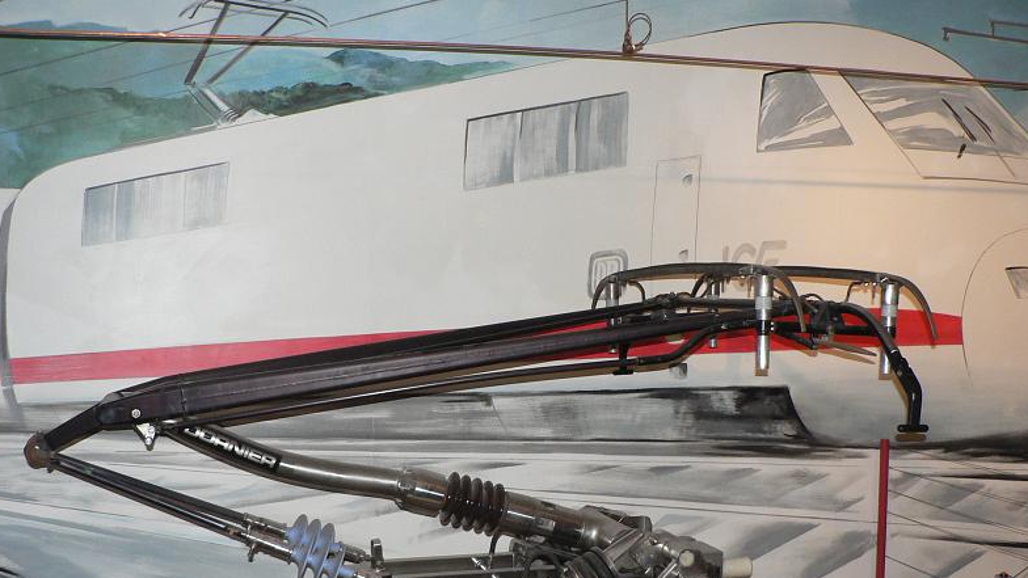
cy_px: 392
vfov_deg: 29.5
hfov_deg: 50.5
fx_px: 1090
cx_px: 511
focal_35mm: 40
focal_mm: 6
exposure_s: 1/60
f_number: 2.8
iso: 200
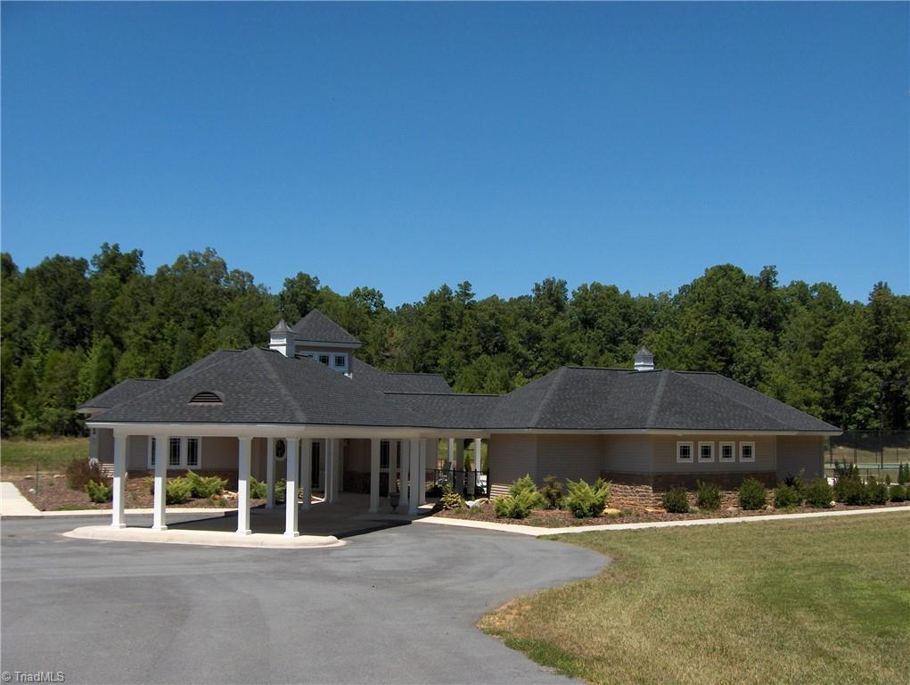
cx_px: 455
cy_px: 342
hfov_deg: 47.8
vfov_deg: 36.9
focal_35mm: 39
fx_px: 1026
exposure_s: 1/735
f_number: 4.8
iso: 100
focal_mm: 8
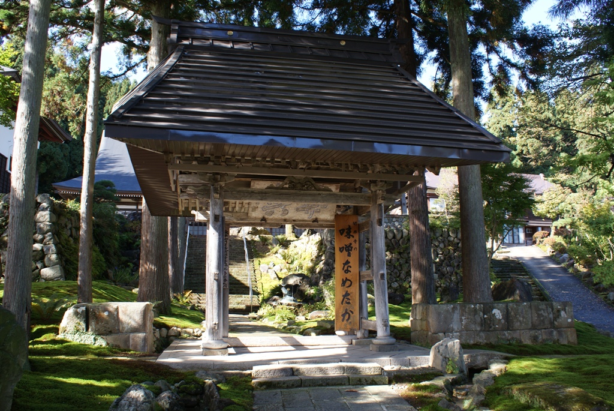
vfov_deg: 43.7
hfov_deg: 61.9
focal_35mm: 30
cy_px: 206
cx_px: 307
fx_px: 512
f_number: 5.6
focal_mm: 20
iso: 100
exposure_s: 1/50
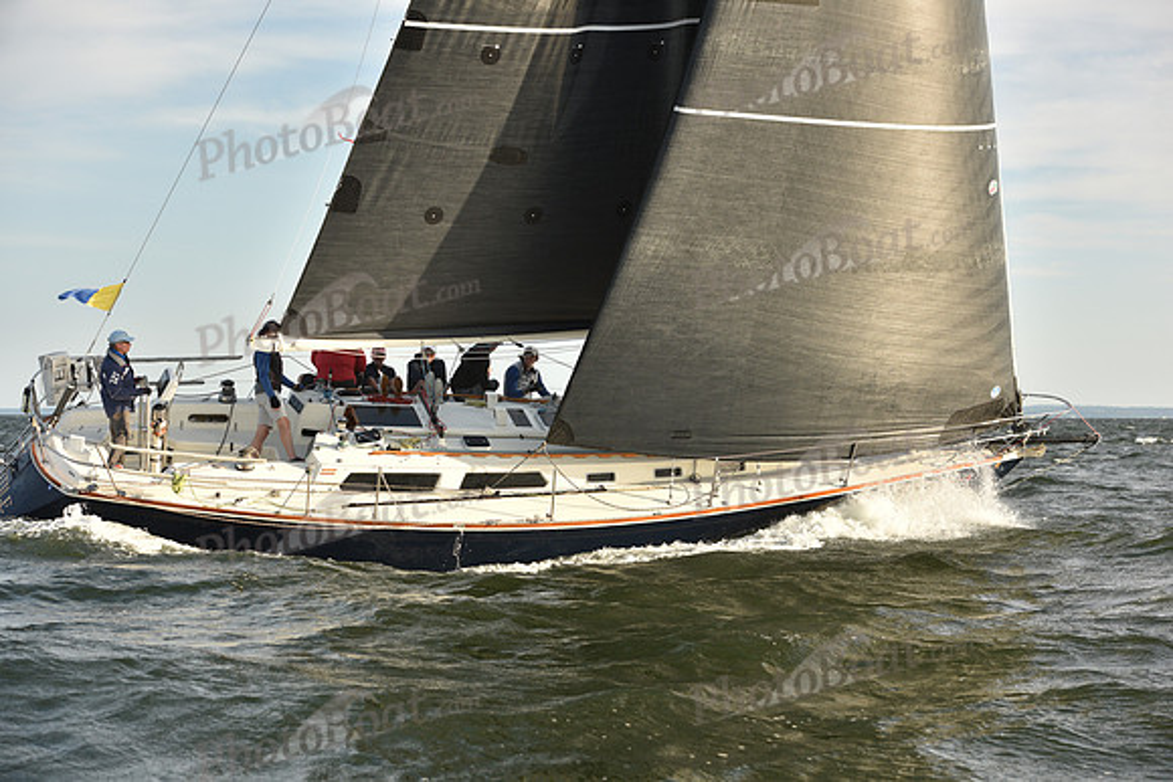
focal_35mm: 70
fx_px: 2281
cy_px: 391
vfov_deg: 19.5
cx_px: 586
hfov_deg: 28.8
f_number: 5.6
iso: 250
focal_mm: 70
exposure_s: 1/800
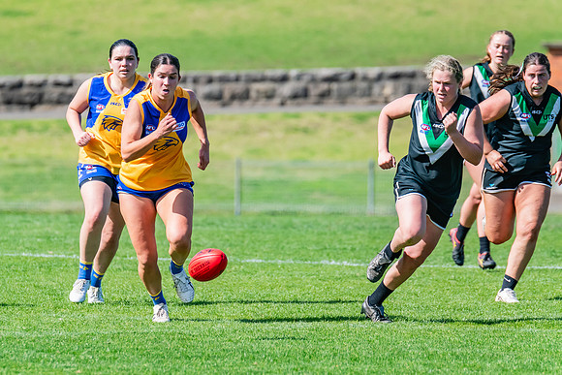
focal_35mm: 568
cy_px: 169
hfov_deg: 3.6
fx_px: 8862
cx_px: 187
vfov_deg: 2.4
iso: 800
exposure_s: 1/1600
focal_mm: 420
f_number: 8
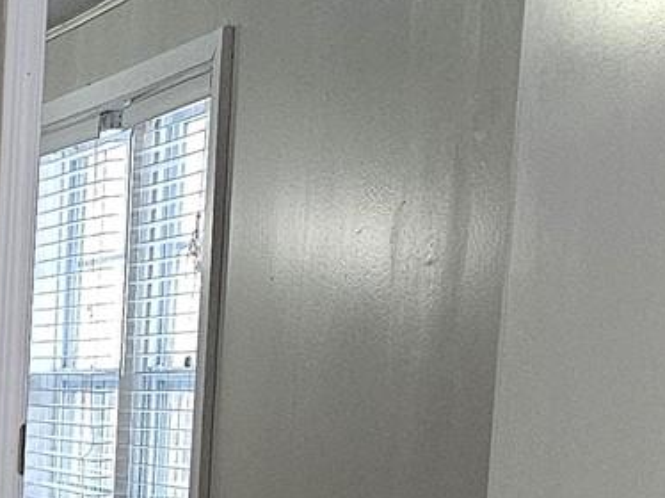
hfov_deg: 14.4
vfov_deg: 11.3
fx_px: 2419
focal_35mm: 126
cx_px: -393
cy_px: 727
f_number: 1.7
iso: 500
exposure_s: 1/120
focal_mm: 6.3
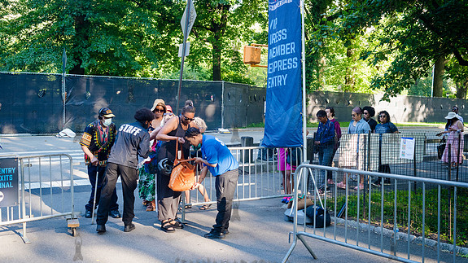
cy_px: 128
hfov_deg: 54.0
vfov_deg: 32.0
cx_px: 235
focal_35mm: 37
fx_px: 459
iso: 1250
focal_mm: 35
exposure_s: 1/250
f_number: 4.5
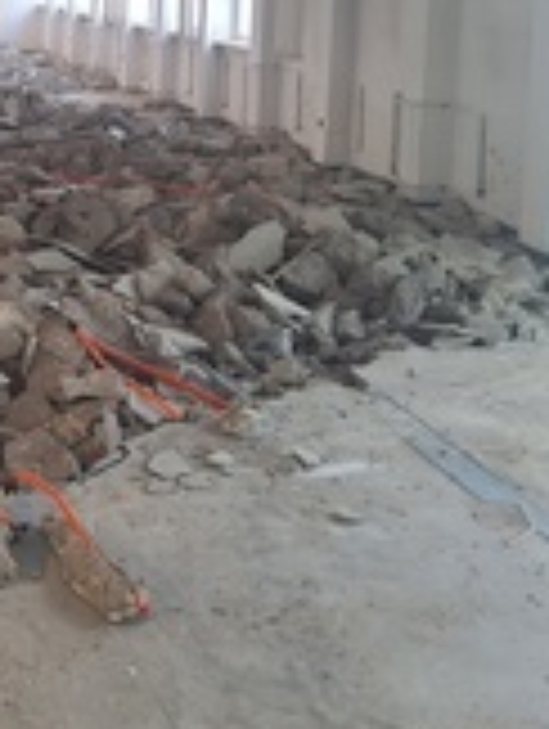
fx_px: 1076
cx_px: 14
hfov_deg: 27.2
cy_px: 86
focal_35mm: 51
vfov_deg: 35.4
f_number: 1.8
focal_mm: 5.54
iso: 50
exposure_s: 1/50
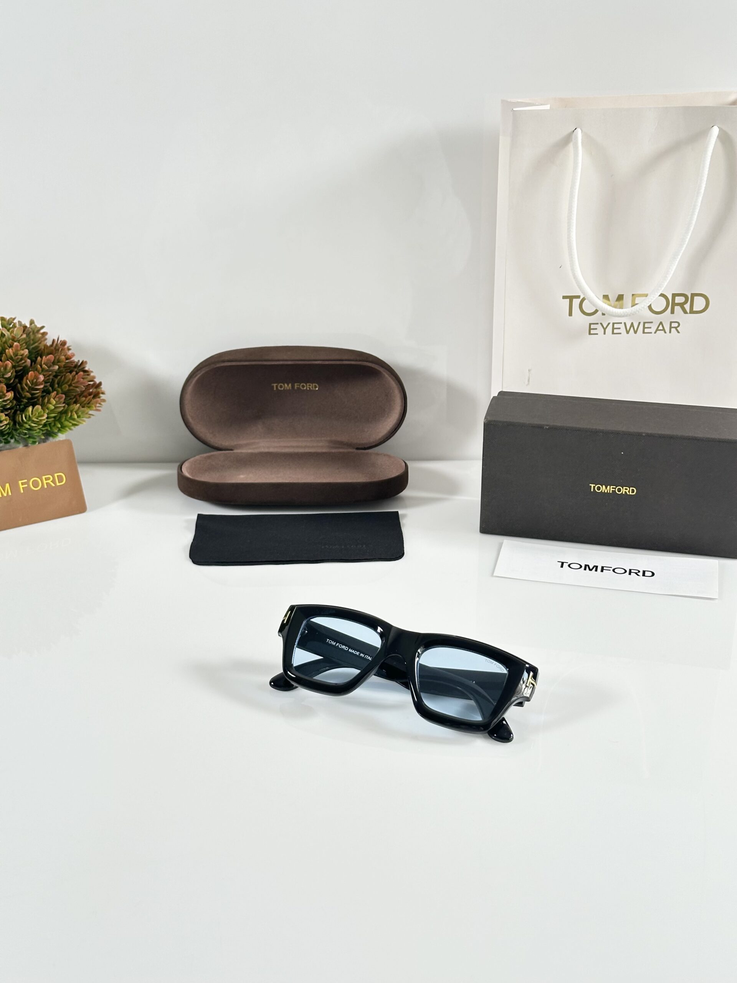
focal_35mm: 48
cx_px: 368
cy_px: 492
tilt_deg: -24.5
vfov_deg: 39.7
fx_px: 1363
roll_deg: -0.2
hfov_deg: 30.3
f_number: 1.78
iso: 80
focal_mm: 6.86
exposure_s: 1/80
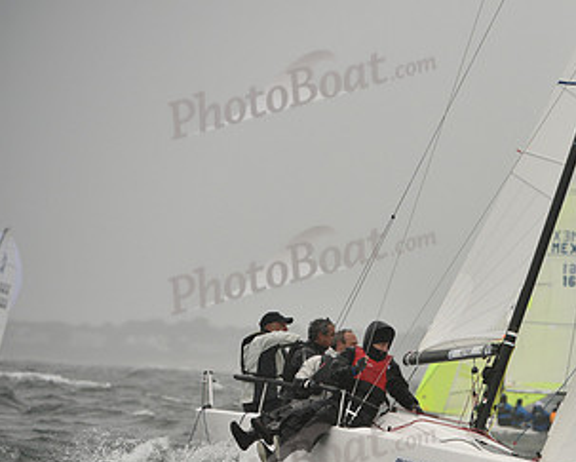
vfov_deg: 3.5
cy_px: 337
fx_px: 7662
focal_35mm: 449
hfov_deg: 4.3
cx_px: 536
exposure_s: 1/1000
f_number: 5.6
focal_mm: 250
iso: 400
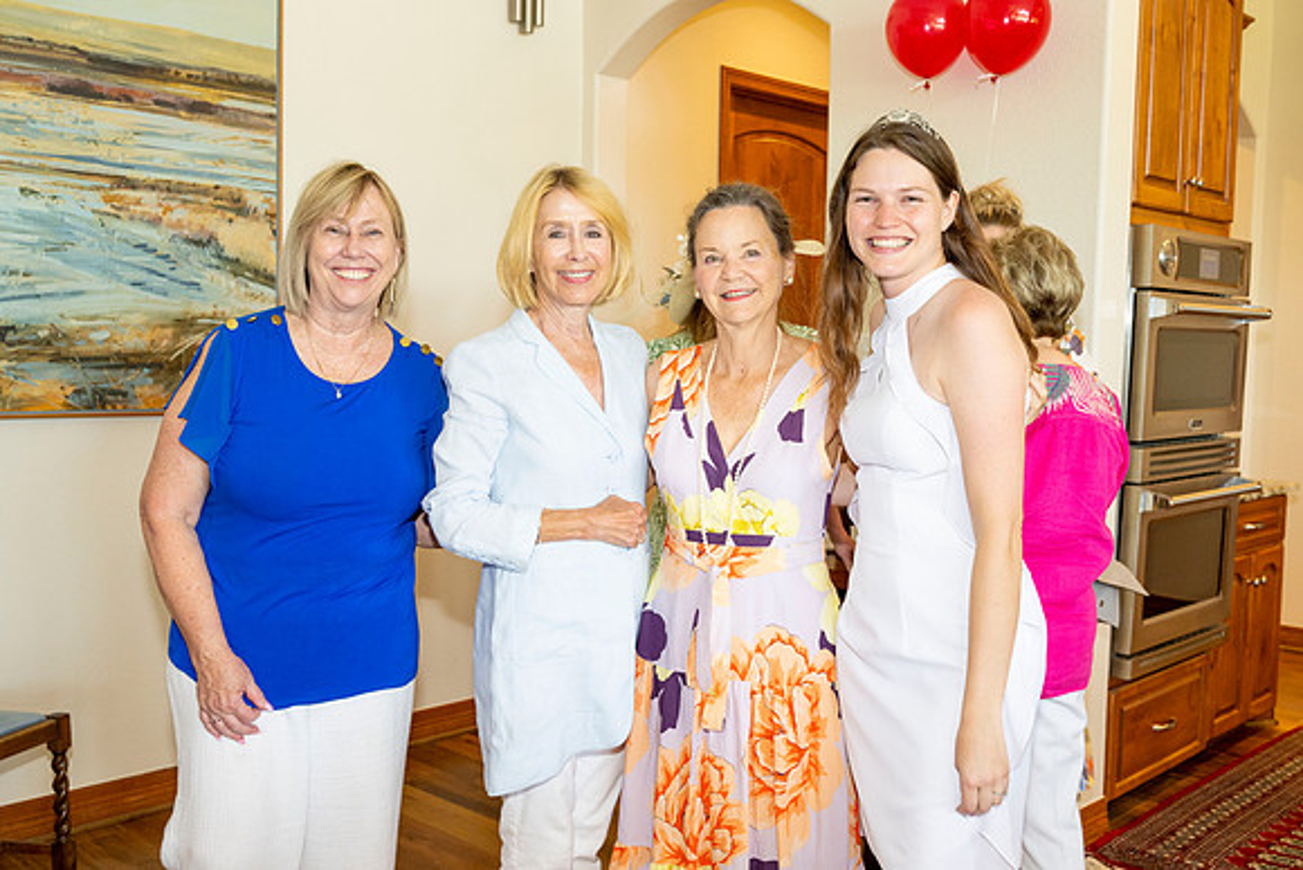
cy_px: 435
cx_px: 652
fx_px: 1303
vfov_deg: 36.9
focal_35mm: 36
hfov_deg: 53.1
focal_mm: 36
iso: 800
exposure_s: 1/80
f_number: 5.6
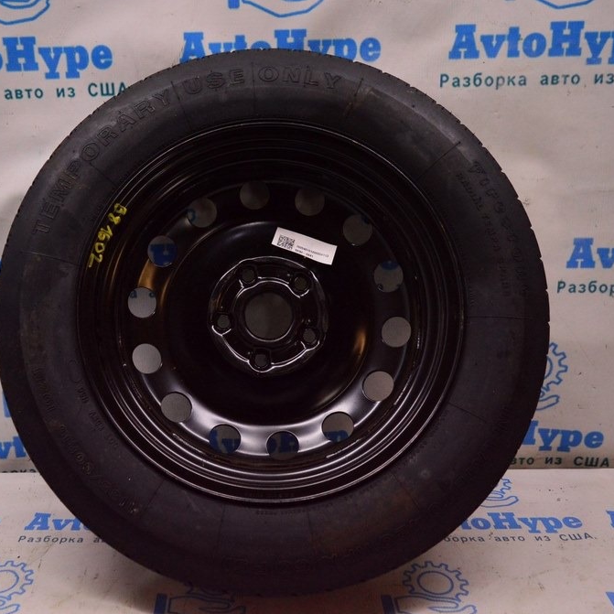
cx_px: 236
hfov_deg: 46.9
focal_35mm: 35
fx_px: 702
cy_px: 311
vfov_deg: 47.2
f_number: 4
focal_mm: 18
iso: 1600
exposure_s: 1/400
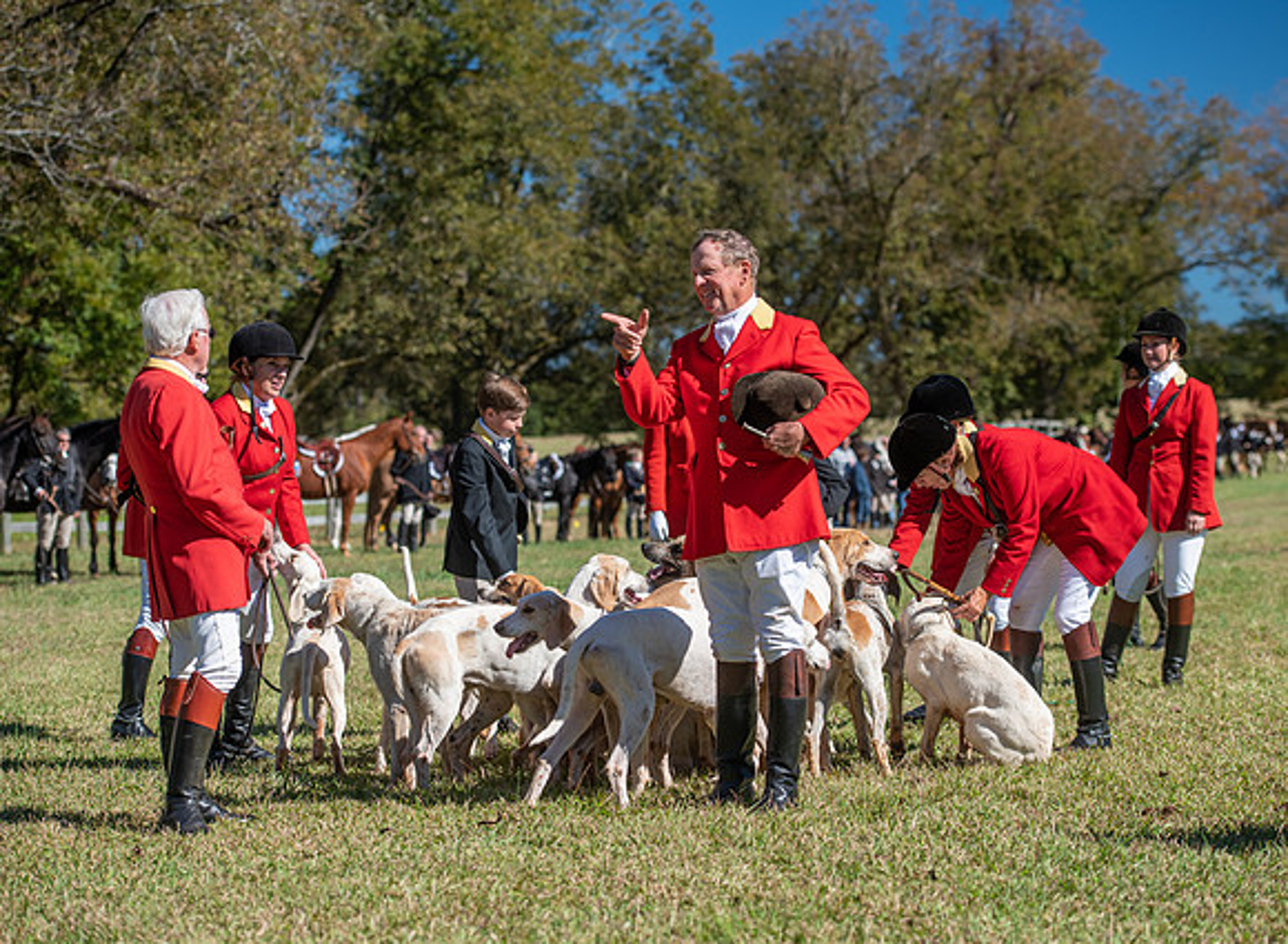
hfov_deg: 21.8
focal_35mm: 91
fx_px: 3340
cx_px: 672
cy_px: 489
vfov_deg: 16.1
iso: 100
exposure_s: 1/500
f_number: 4
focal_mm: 82
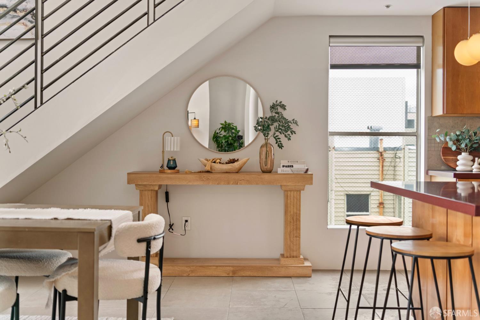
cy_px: 160
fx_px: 533
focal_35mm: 40
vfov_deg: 33.4
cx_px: 240
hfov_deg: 48.5
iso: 400
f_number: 3.5
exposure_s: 1/125
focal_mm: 40
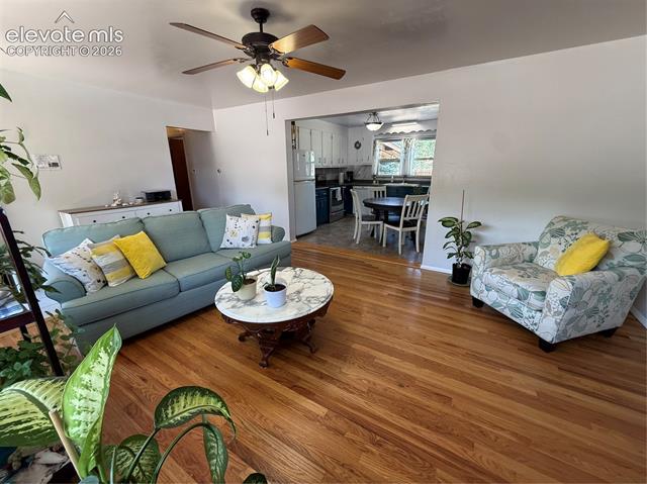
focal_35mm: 14
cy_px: 242
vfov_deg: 85.6
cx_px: 324
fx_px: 261
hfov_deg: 102.1
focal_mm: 2.22
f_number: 2.2
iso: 200
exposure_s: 1/120
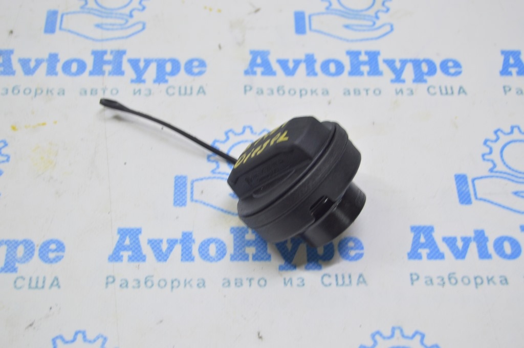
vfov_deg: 21.5
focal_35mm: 63
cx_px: 262
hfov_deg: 31.9
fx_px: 916
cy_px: 174
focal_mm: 42
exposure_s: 1/20
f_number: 5.6
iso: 400
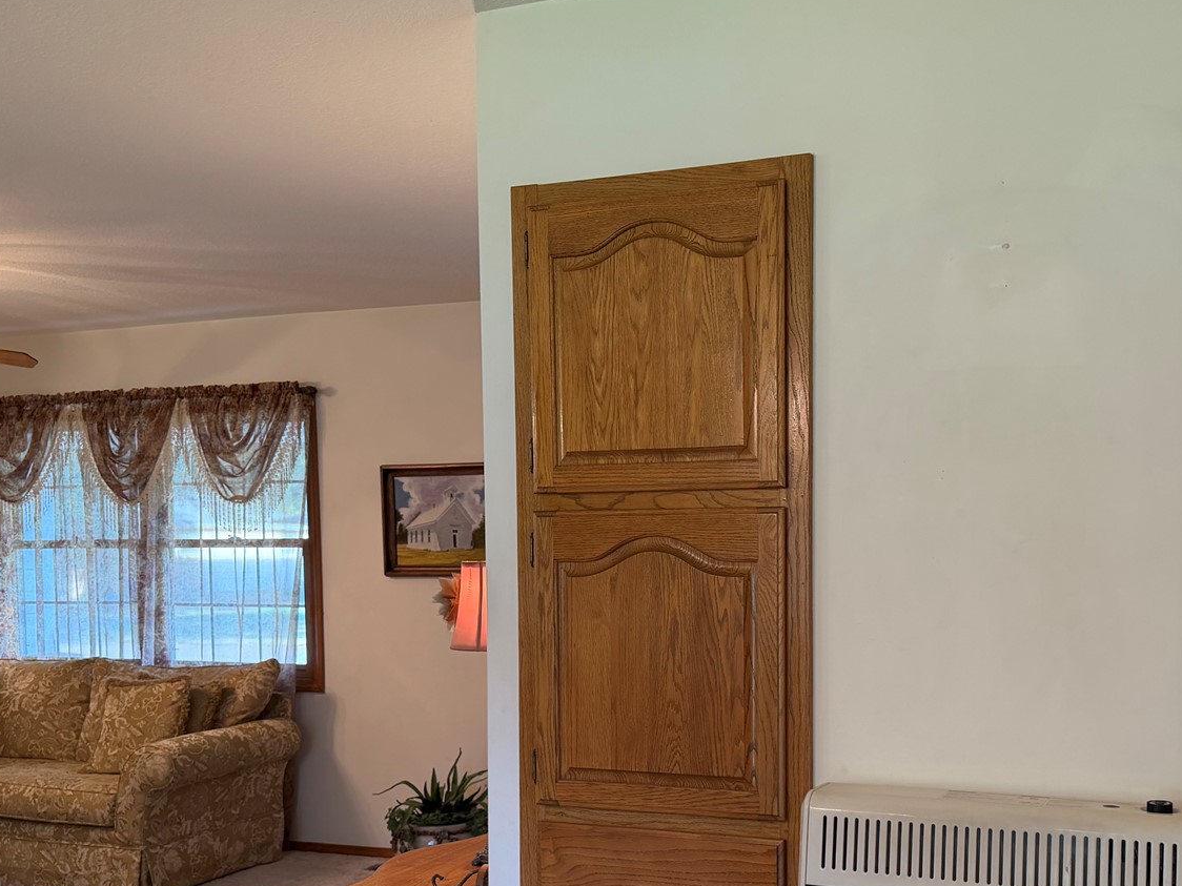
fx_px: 1400
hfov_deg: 45.5
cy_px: 624
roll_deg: +0.2
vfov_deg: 34.6
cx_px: 726
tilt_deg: -4.2
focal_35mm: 41
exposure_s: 1/60
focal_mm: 6.76
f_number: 1.78
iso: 160
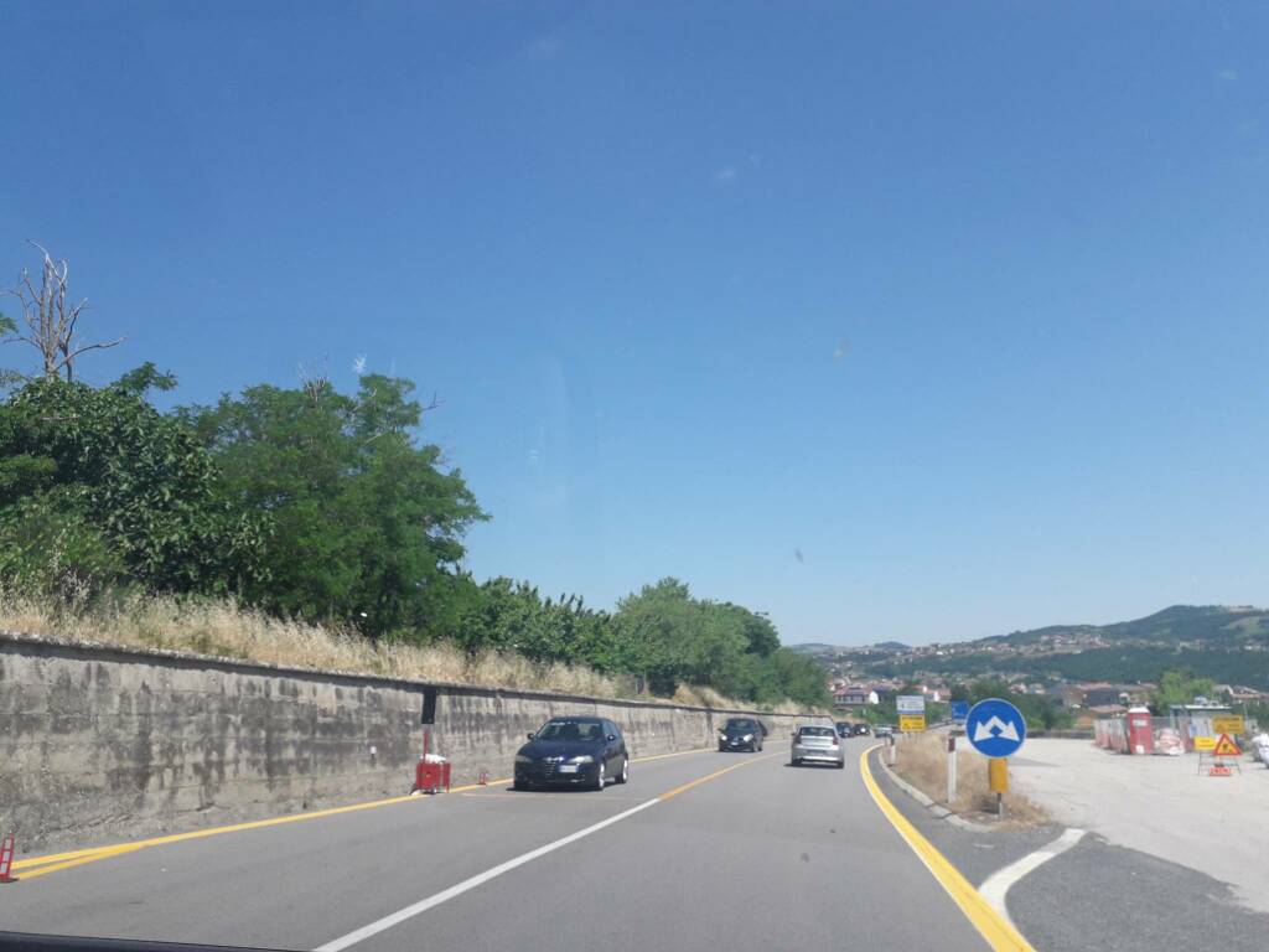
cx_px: 634
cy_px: 476
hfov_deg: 65.3
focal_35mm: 27
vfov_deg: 51.4
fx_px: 990
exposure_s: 1/1153
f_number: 1.9
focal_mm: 3.6
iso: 40
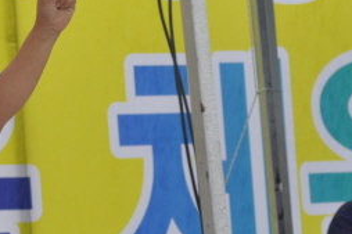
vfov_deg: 3.1
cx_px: 19
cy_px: 12
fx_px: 4280
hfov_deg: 4.7
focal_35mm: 438
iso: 400
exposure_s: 1/400
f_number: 5
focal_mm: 116
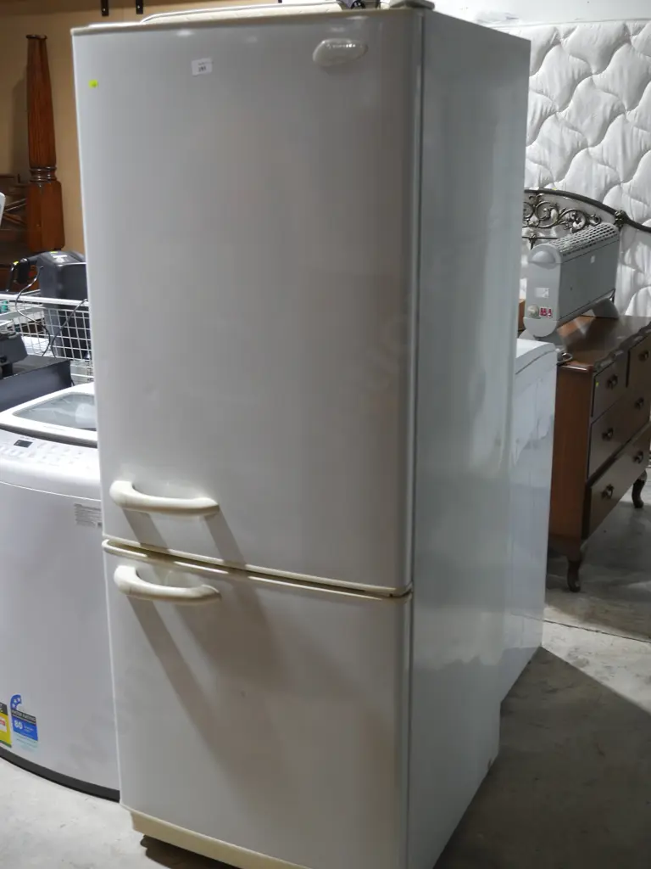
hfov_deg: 34.3
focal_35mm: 42
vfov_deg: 44.8
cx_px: 326
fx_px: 1053
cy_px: 434
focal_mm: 21
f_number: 4.6
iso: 500
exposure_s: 1/60
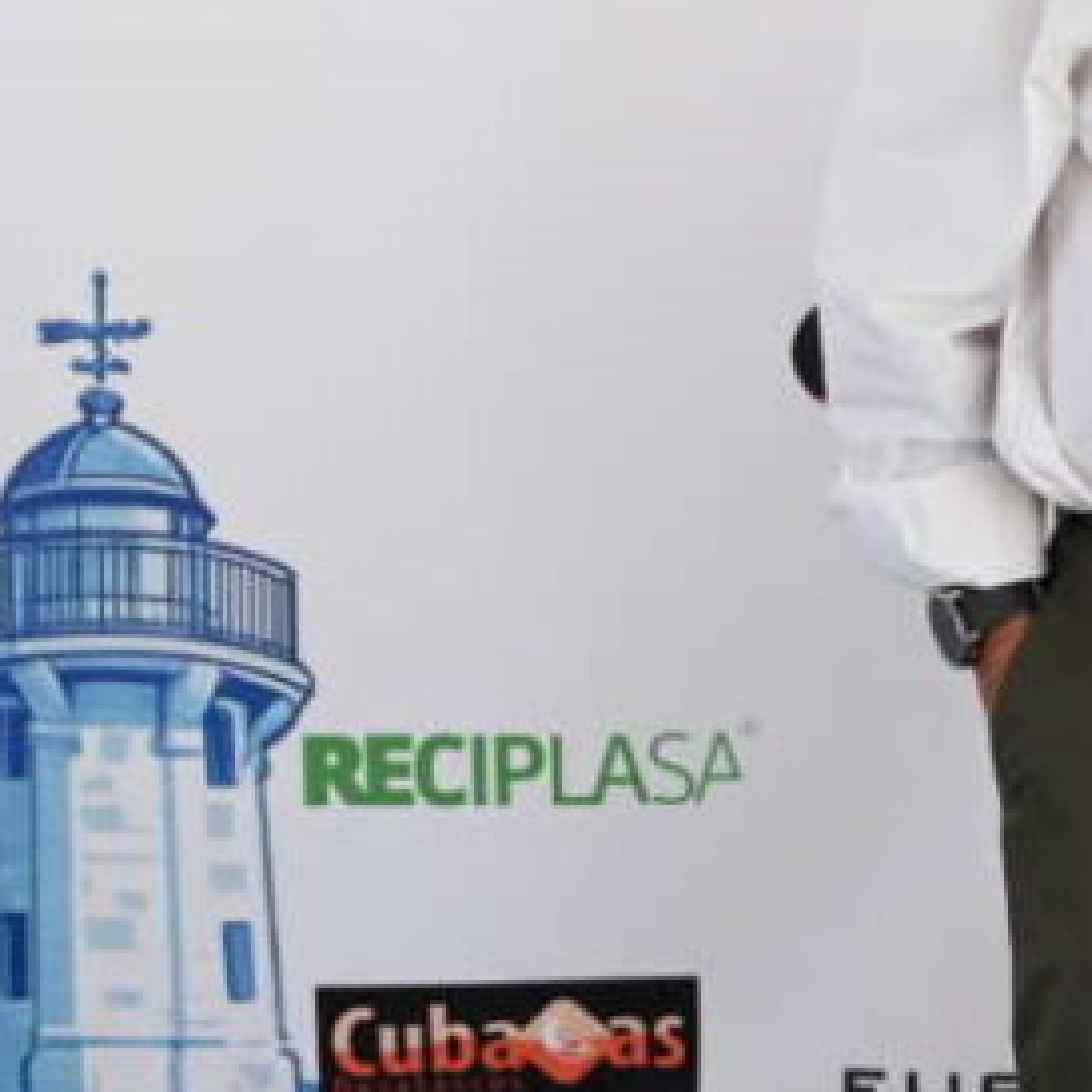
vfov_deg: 15.4
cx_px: 1801
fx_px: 3962
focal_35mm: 111
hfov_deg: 14.3
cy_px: 10
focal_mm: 35
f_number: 5
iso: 400
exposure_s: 1/125
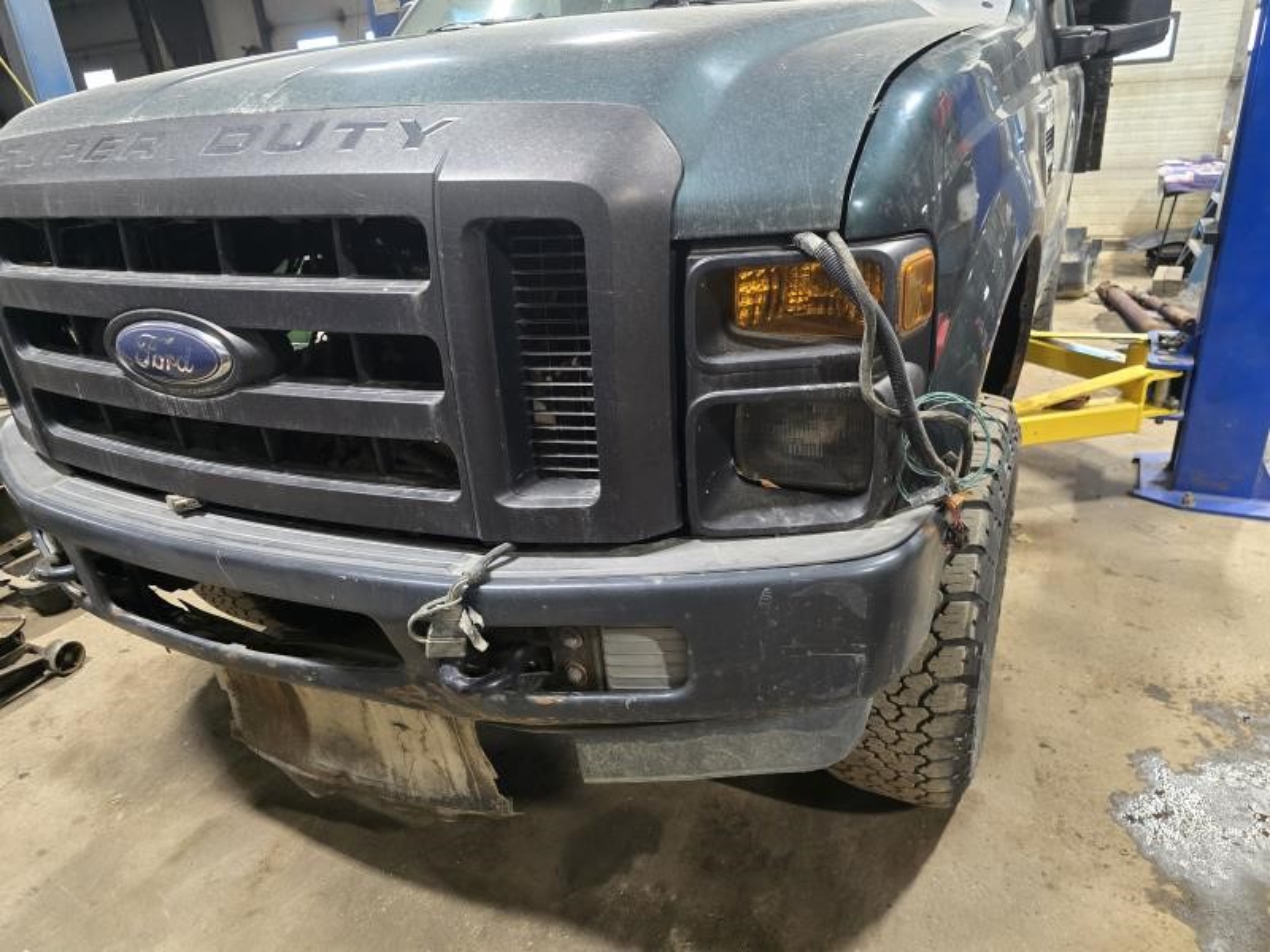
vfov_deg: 58.9
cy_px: 476
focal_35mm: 23
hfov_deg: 73.9
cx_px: 635
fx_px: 844
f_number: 1.7
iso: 1000
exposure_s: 1/60
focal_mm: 6.3
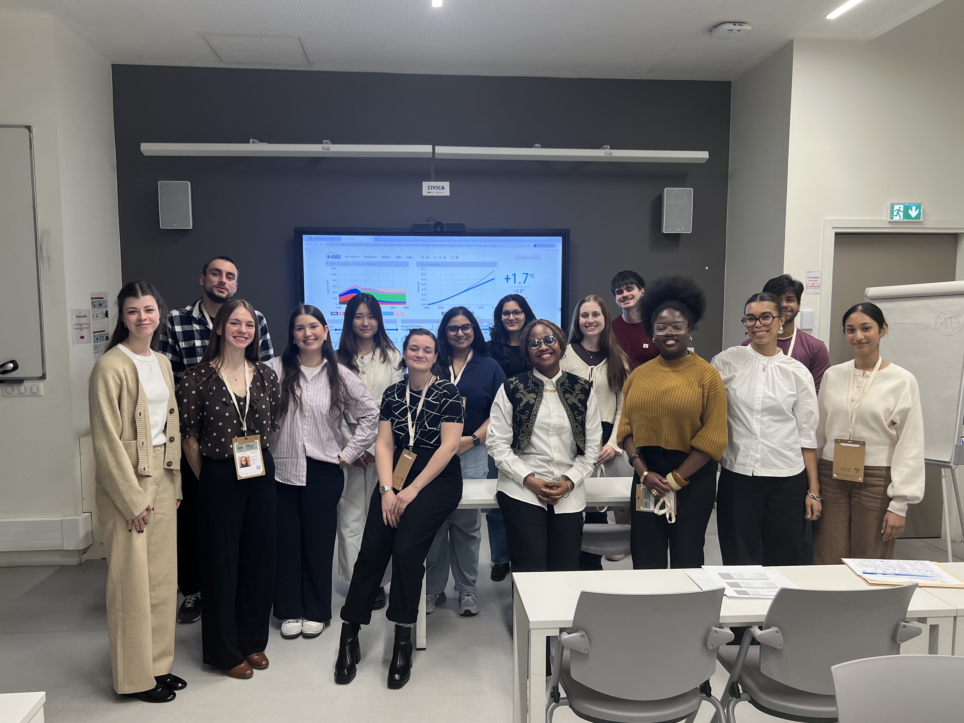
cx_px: 475
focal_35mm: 28
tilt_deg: -6.1
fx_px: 780
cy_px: 374
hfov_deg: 63.4
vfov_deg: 49.7
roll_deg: +0.1
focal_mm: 5.7
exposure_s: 1/80
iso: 100
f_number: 1.5
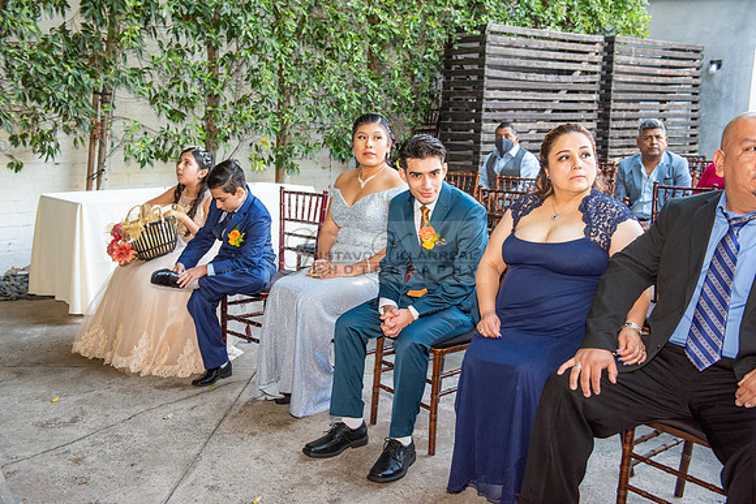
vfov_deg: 36.9
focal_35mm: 36
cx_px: 378
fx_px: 756
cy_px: 252
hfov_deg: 53.1
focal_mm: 36
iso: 500
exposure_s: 1/160
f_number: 4.5
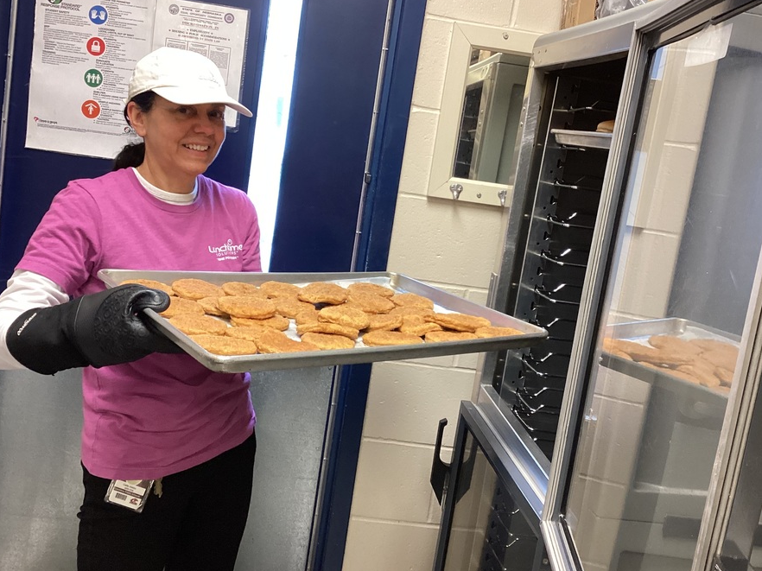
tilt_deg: -7.4
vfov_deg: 39.6
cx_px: 363
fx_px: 792
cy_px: 250
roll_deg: -8.0
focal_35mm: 36
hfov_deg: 51.3
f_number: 2.4
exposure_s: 1/60
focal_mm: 3.3
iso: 160
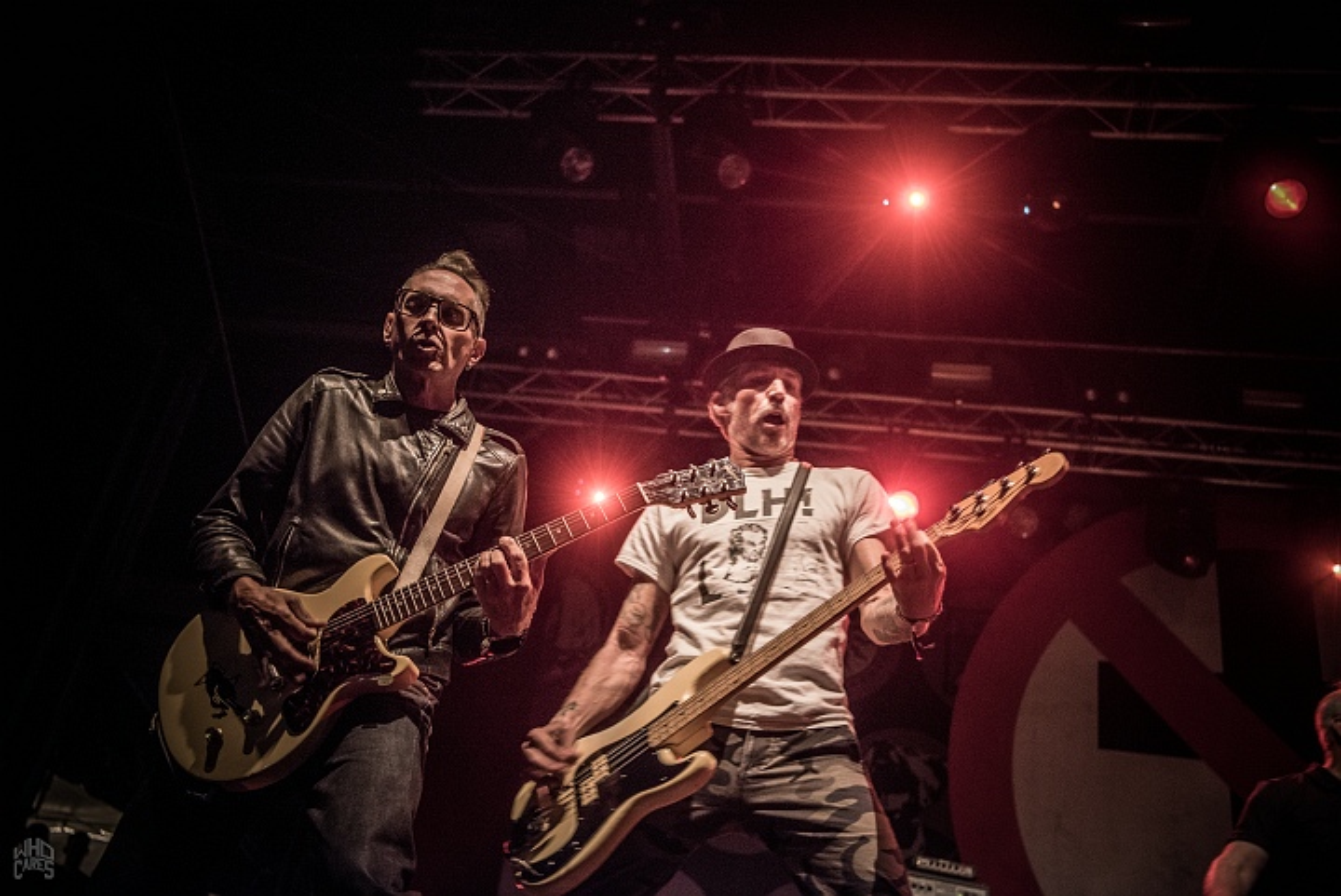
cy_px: 448
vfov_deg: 36.9
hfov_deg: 53.1
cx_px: 670
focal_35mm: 36
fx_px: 1342
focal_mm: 36
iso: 800
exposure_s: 1/100
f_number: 2.8
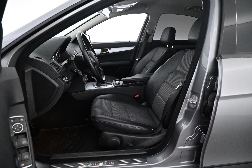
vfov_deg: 53.1
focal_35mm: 24
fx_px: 168
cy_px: 84
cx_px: 126
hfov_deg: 73.7
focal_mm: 16
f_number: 3.5
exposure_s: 1/60
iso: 4000
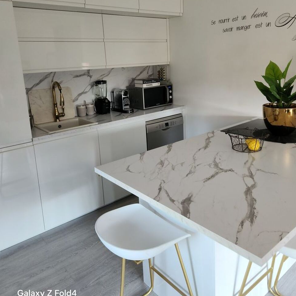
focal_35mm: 28
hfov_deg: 57.3
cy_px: 112
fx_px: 271
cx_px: 151
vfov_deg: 56.7
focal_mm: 5.4
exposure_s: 1/50
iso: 100
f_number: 1.8
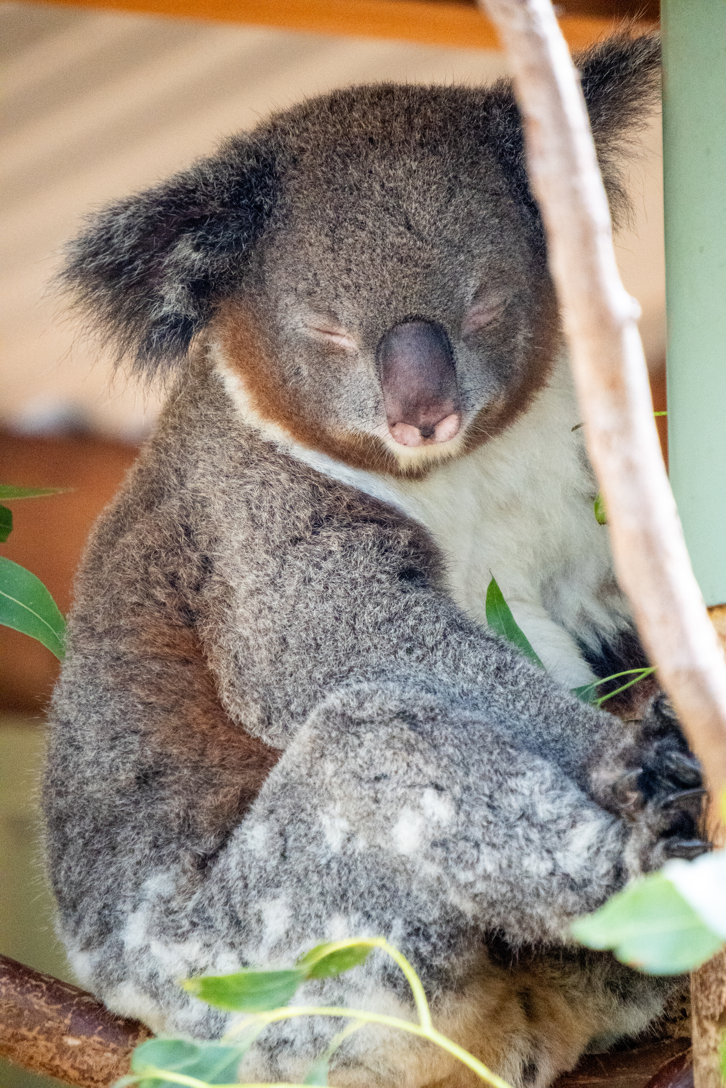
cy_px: 544
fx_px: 11343
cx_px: 363
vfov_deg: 5.5
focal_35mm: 375
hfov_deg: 3.7
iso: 6400
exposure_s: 1/250
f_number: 6.3
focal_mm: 250
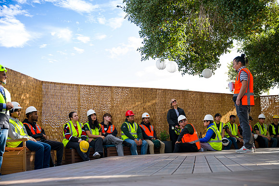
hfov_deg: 44.5
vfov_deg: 30.5
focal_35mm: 44
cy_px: 93
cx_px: 140
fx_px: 341
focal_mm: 44
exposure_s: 1/1000
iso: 400
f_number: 3.2
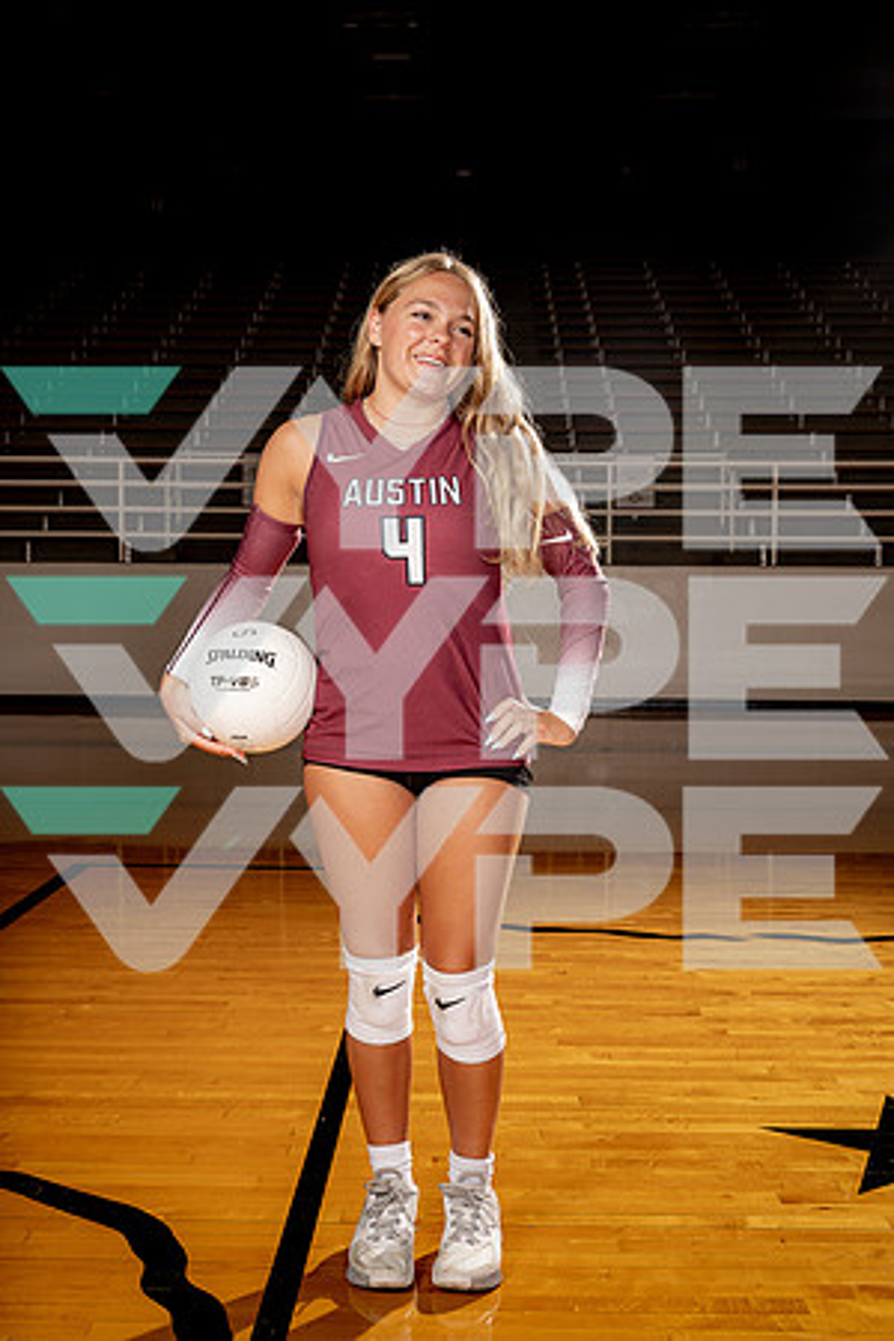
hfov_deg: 30.5
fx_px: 1639
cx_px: 447
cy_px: 670
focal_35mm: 44
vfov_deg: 44.5
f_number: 8
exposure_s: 1/250
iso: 100
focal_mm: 44
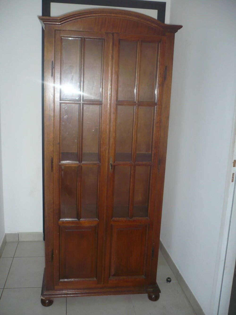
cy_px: 158
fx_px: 318
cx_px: 118
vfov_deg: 52.6
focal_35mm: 35
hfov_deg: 40.7
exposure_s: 1/30
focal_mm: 5.8
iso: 160
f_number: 2.8
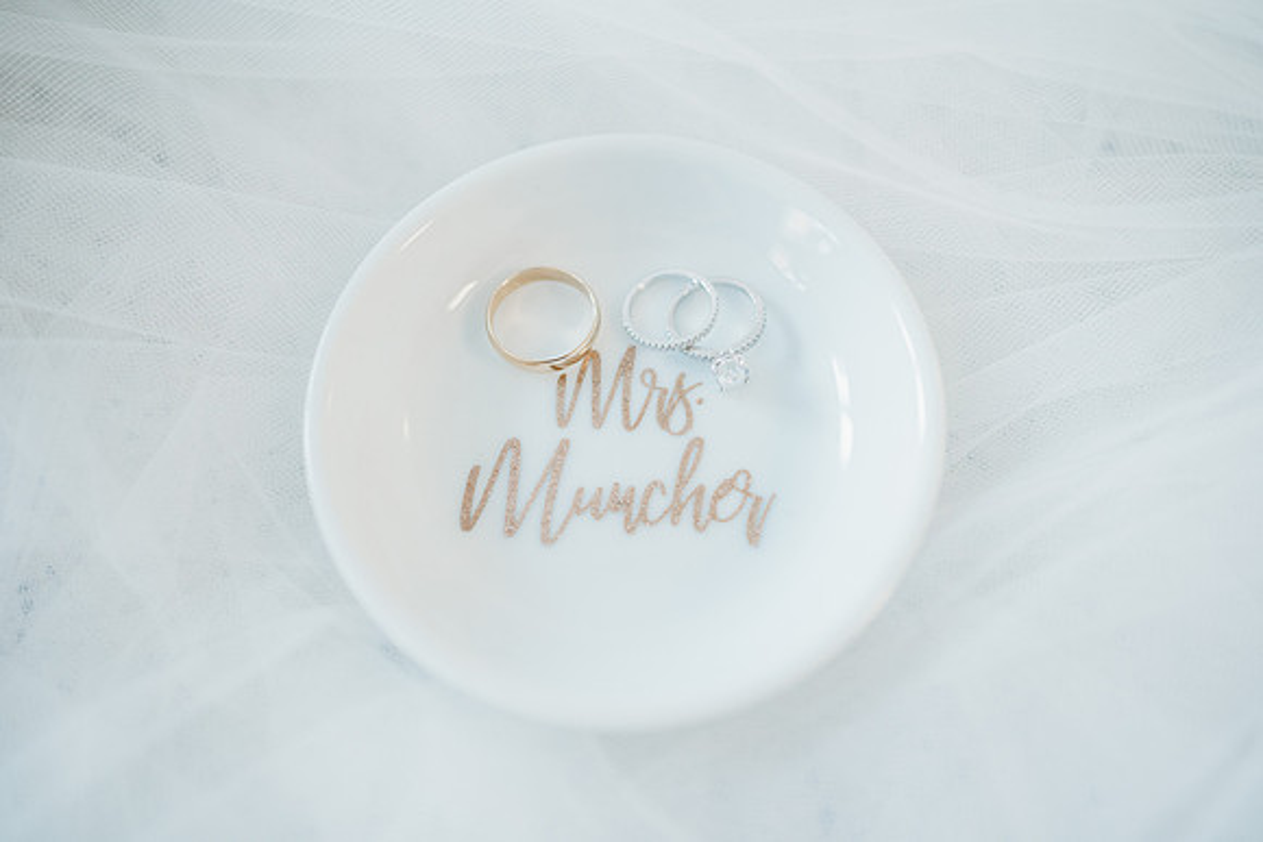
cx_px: 632
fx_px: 842
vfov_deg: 53.2
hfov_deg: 73.7
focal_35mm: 24
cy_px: 421
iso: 500
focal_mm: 24
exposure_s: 1/160
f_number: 2.5
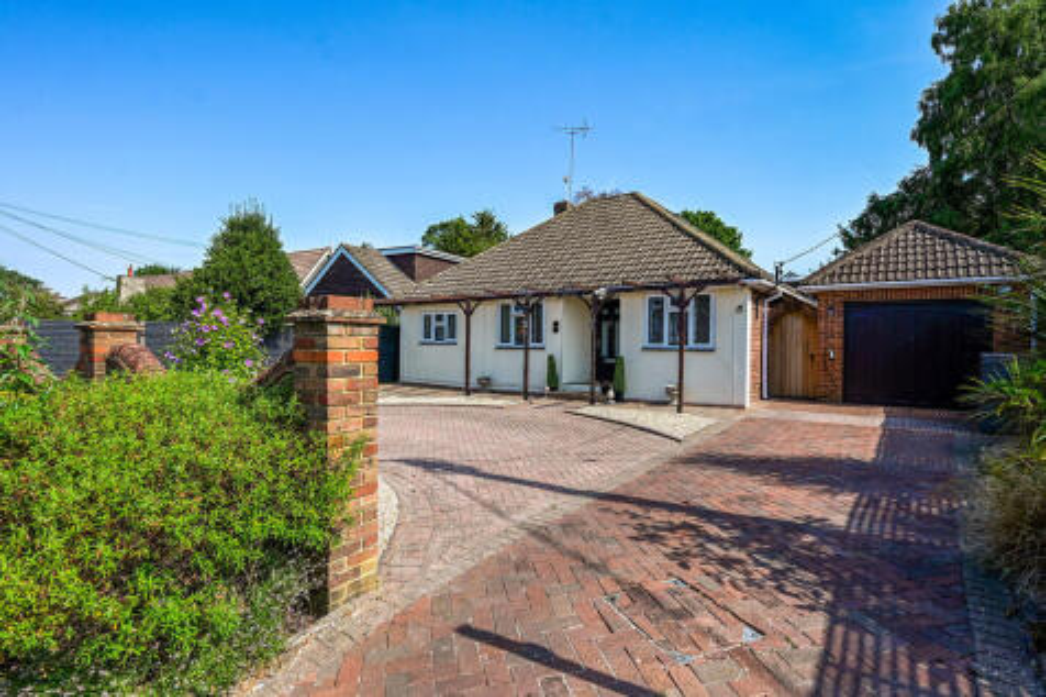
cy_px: 348
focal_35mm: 18
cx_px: 523
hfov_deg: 91.6
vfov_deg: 68.8
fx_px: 508
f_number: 5.6
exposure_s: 1/2000
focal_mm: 17.5
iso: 400
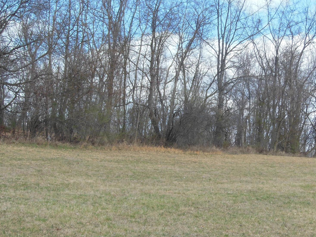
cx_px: 210
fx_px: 895
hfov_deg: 20.0
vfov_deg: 15.1
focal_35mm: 98
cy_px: 145
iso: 125
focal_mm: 12.4
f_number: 5.2
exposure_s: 1/250
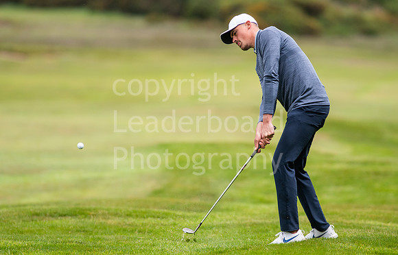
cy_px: 129
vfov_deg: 2.5
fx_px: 5900
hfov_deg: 3.9
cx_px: 225
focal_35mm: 540
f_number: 4
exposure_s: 1/2500
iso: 400
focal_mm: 300
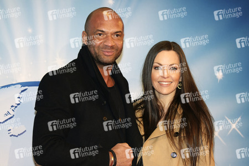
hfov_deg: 16.1
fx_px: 882
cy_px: 83
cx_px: 124
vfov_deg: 10.8
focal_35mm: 128
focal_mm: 85
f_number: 5
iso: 200
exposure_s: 1/100
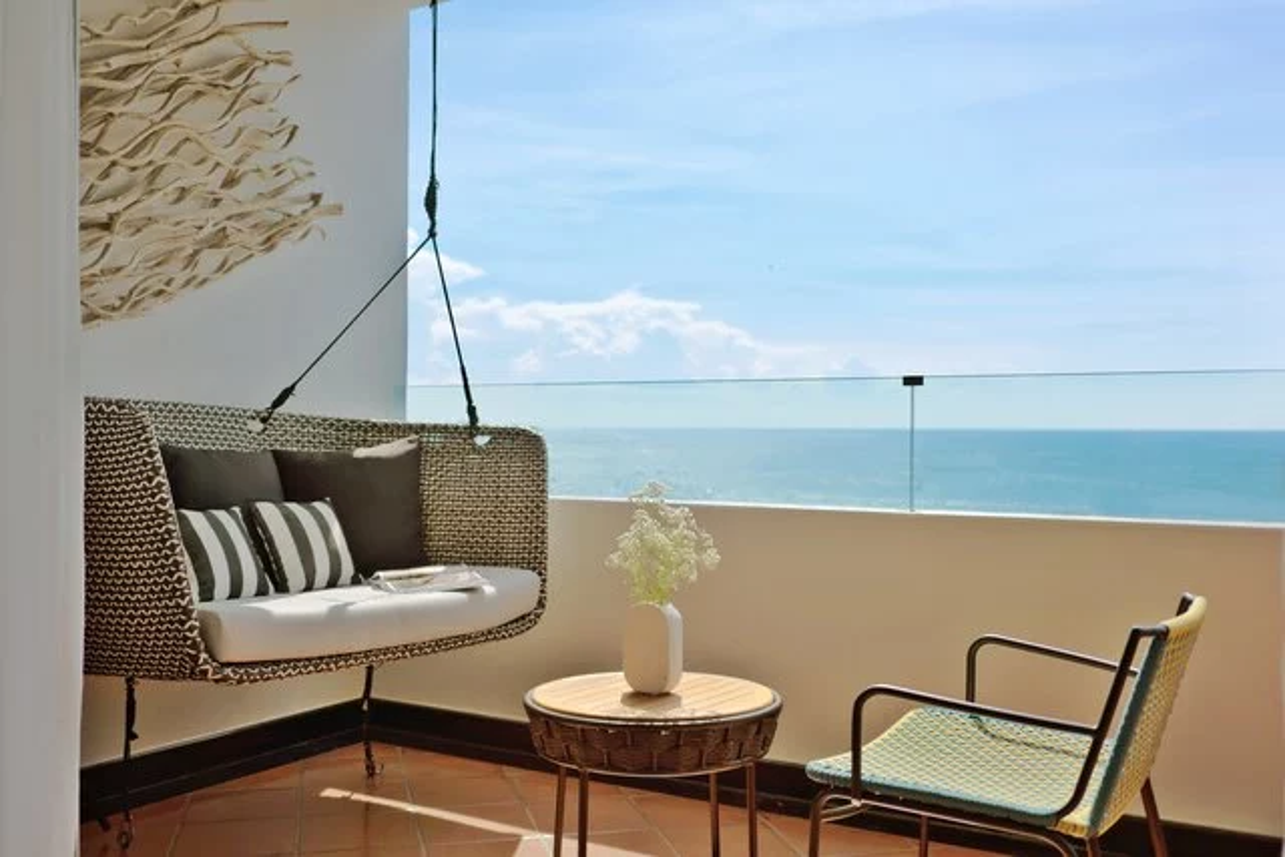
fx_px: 1250
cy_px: 428
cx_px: 642
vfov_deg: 37.9
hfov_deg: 54.4
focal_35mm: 35
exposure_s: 1/1250
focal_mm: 35
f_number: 2.8
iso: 50
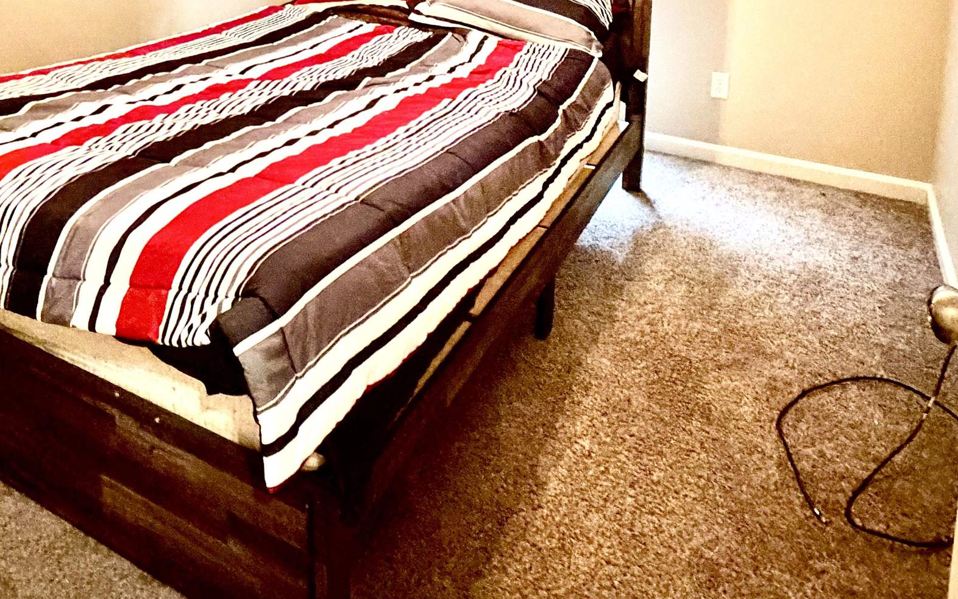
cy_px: -55
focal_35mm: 29
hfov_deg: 64.6
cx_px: 453
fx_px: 757
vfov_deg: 36.7
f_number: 2.2
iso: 1000
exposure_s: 1/40
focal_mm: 2.22
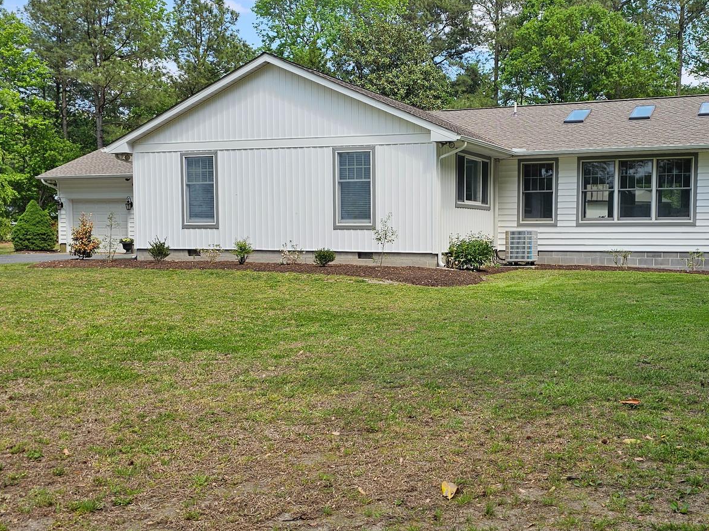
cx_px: 449
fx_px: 819
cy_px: 293
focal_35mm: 40
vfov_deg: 35.9
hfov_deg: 46.3
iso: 10
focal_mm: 6.3
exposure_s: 1/430
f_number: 1.7
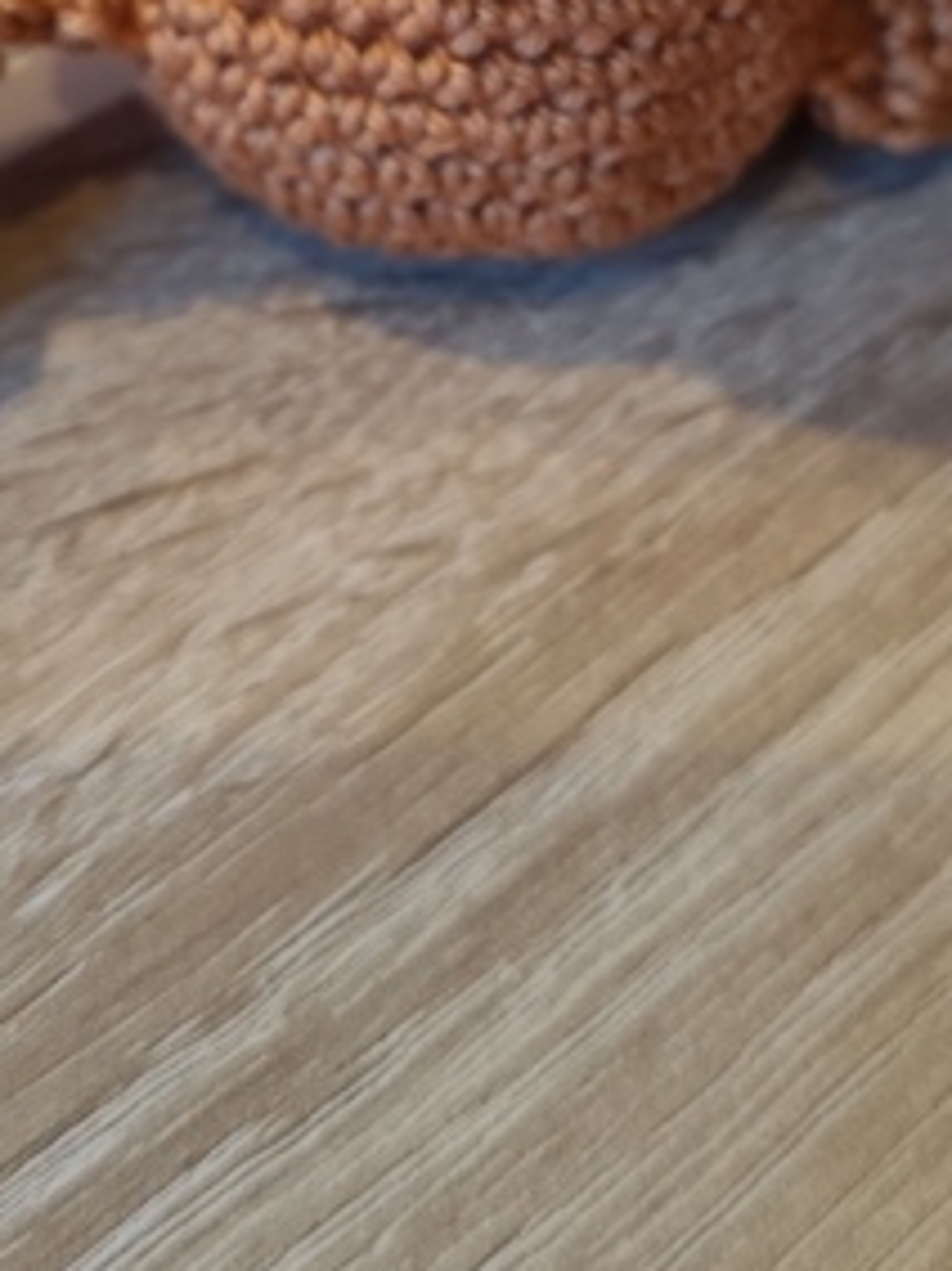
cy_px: -40
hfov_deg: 22.6
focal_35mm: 65
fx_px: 2385
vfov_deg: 27.8
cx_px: 512
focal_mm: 6.19
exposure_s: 1/16.7
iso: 2000
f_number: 1.65
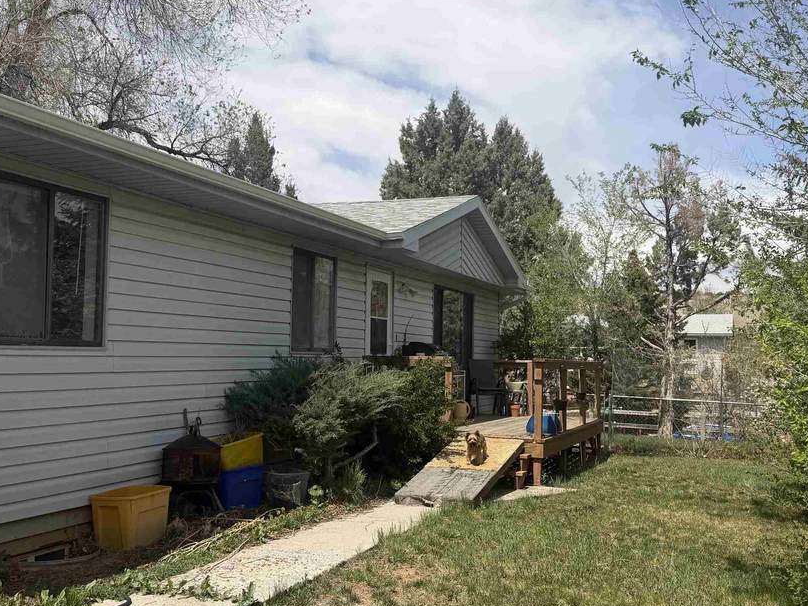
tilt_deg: +4.3
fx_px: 887
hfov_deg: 49.0
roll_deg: -1.1
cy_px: 298
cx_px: 402
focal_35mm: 38
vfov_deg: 37.7
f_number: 1.78
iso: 80
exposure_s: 1/6173
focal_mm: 6.76
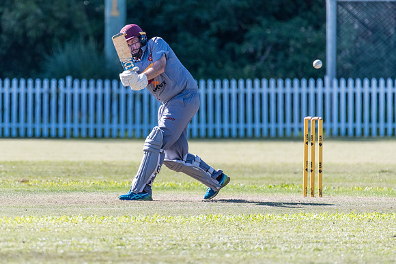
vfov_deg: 1.8
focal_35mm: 767
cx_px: 147
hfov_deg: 2.7
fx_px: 8438
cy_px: 110
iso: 1250
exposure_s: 1/2000
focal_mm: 600
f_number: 6.3
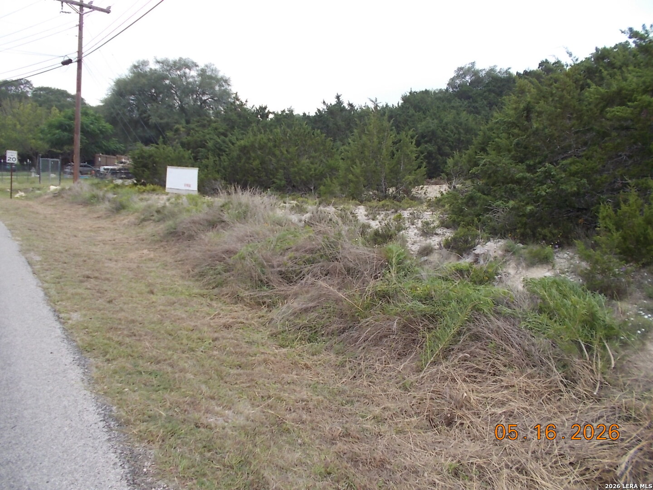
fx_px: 490
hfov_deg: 67.3
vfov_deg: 53.1
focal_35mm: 26
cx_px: 326
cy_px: 245
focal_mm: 4.6
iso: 80
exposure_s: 1/250
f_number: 3.2
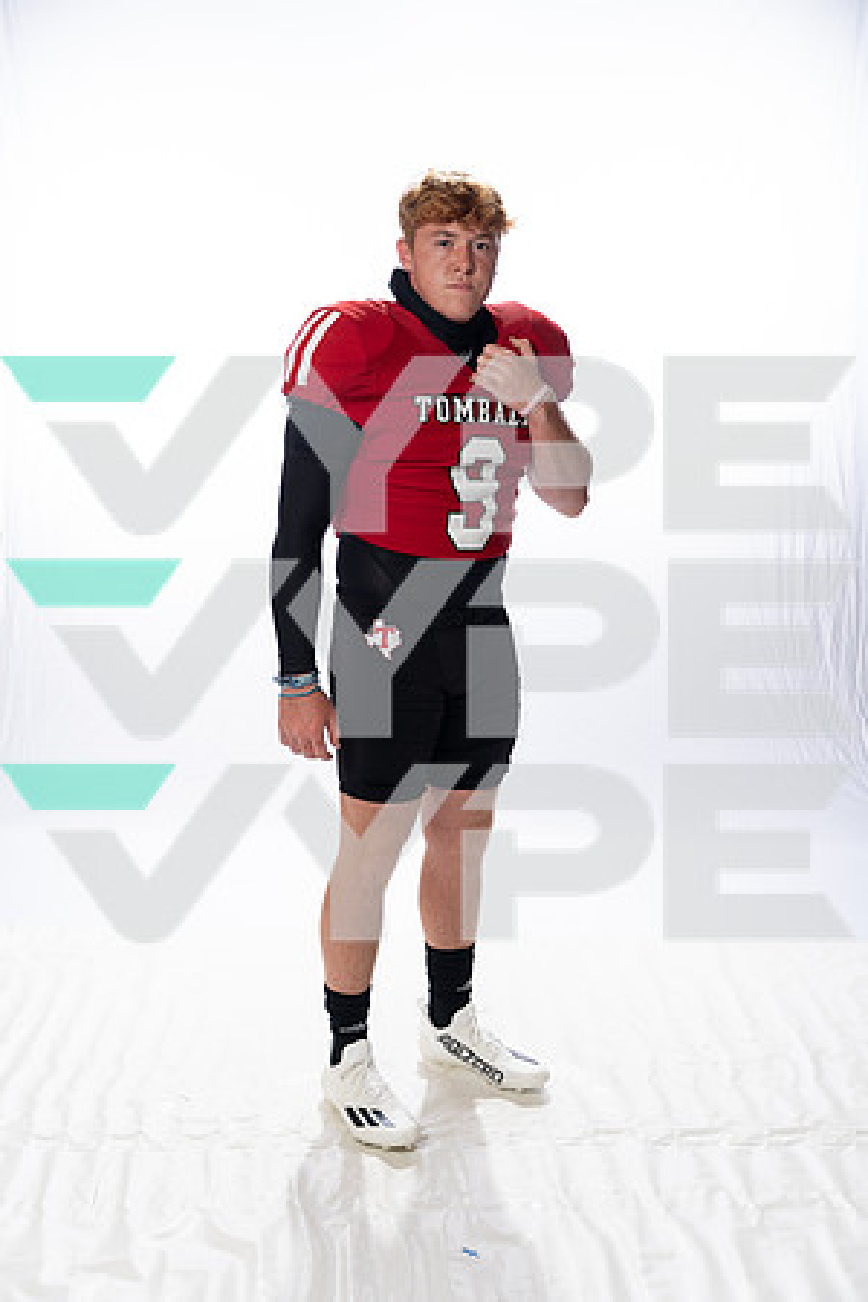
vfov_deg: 46.4
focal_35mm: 42
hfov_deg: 31.9
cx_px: 434
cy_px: 651
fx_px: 1519
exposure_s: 1/250
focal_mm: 42
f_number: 4
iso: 400
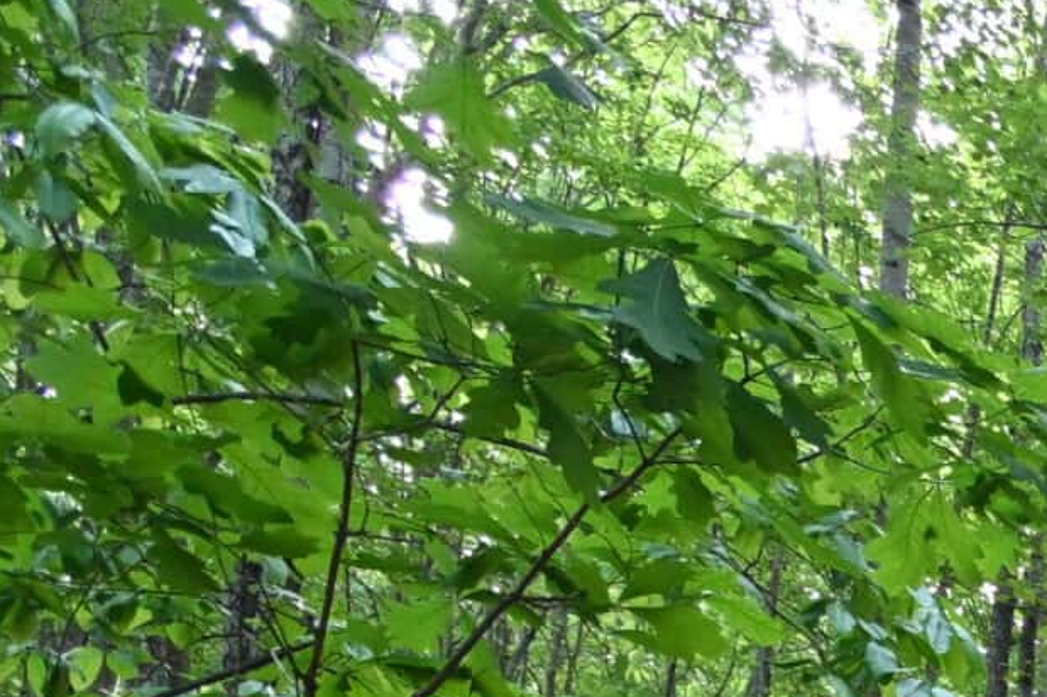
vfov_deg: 16.3
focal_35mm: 62
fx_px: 1802
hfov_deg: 20.4
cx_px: 1974
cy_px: 1431
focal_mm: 10
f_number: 4.5
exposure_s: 1/125
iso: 1100
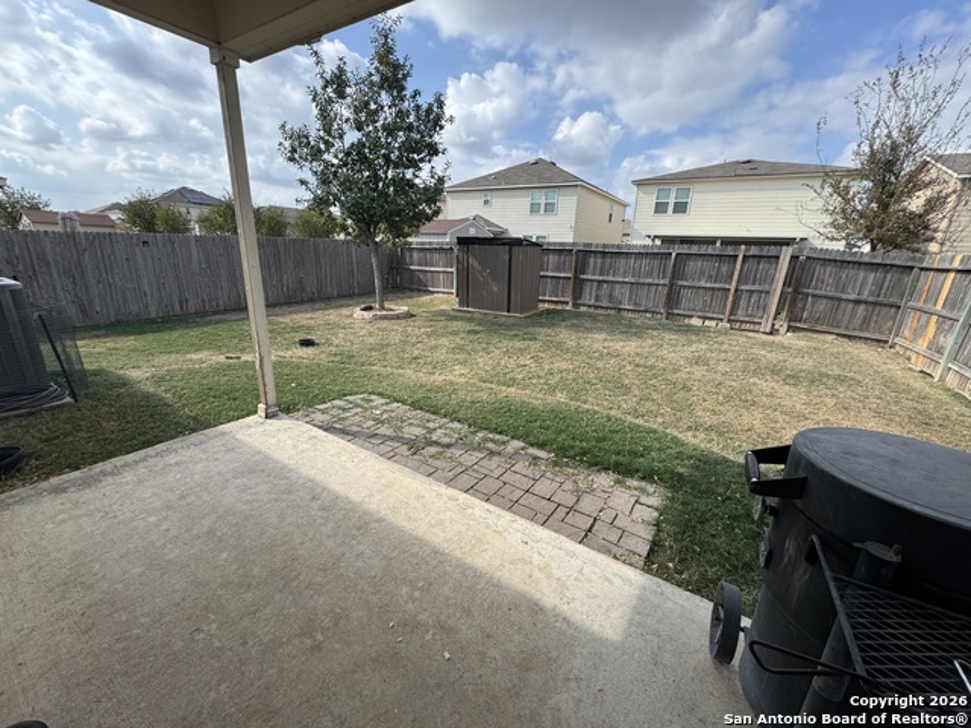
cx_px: 486
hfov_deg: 102.1
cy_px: 364
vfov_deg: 85.7
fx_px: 393
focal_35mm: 14
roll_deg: -2.0
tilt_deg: -16.8
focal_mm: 2.22
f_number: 2.2
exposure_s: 1/944
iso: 50
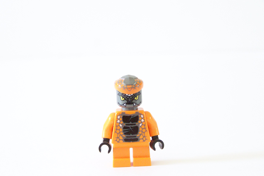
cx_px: 131
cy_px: 97
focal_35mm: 79
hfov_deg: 25.7
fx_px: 579
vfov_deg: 17.3
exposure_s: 1/45
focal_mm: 12.4
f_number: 3.2
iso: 400
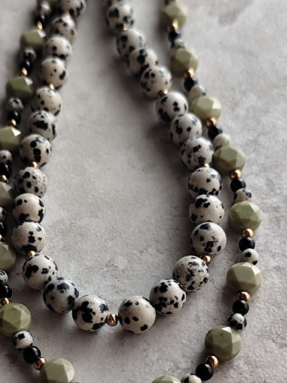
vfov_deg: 24.6
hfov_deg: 18.9
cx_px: 108
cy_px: 315
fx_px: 863
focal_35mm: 78
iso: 250
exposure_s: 1/33.3
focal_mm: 6.19
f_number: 1.65
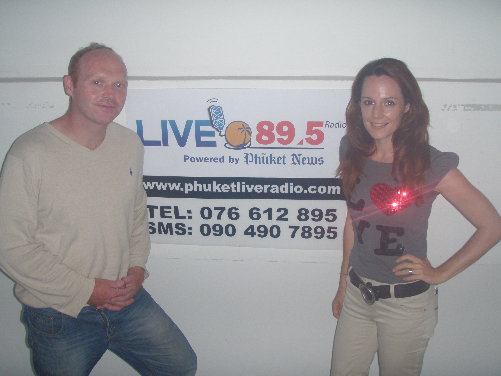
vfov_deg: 37.7
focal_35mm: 38
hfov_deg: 49.0
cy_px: 188
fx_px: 550
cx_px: 250
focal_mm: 6.7
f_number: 3.5
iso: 100
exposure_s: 1/30
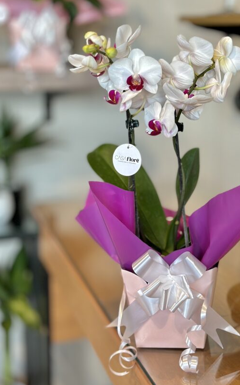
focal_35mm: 65
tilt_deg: -12.2
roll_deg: -1.7
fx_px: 680
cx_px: 159
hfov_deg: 19.9
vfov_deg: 31.5
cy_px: 165
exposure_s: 1/120
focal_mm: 6.86
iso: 100
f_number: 1.78
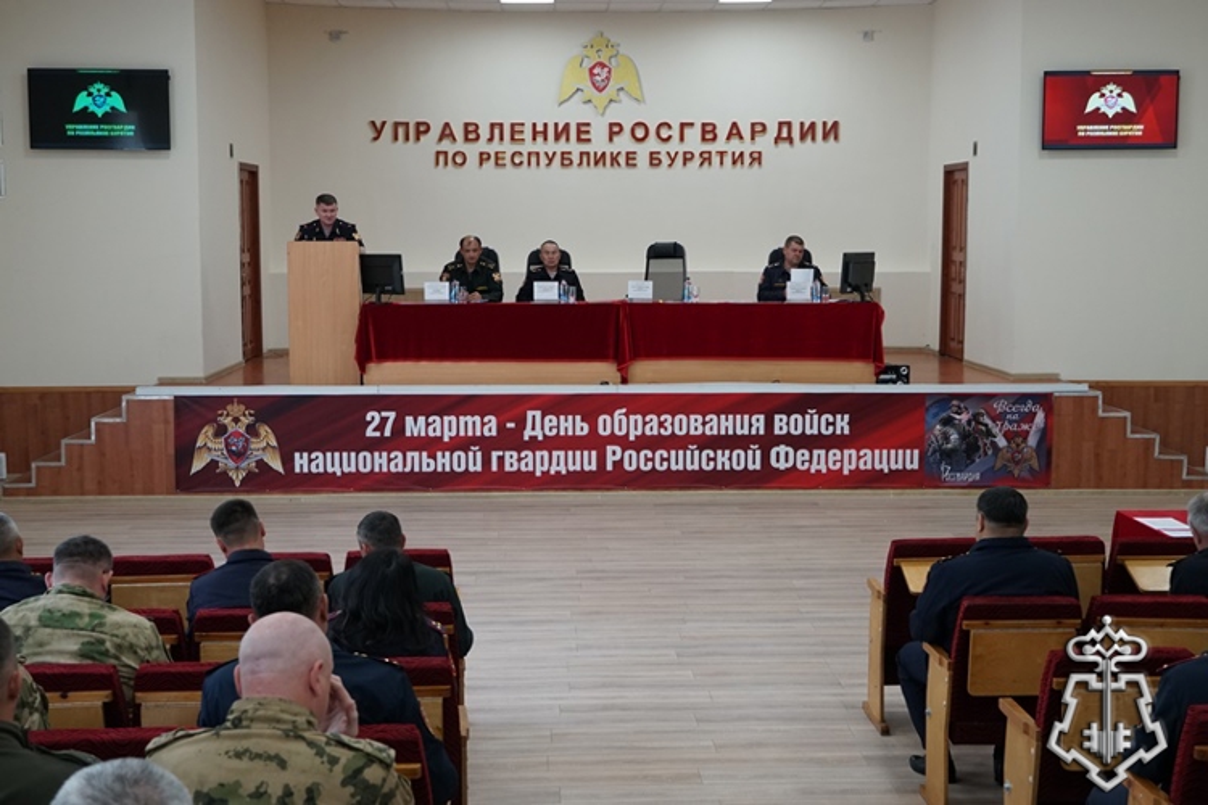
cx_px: 604
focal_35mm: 46
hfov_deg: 42.3
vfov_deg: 28.9
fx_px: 1560
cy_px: 402
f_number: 4.5
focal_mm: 31
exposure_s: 1/160
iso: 1000
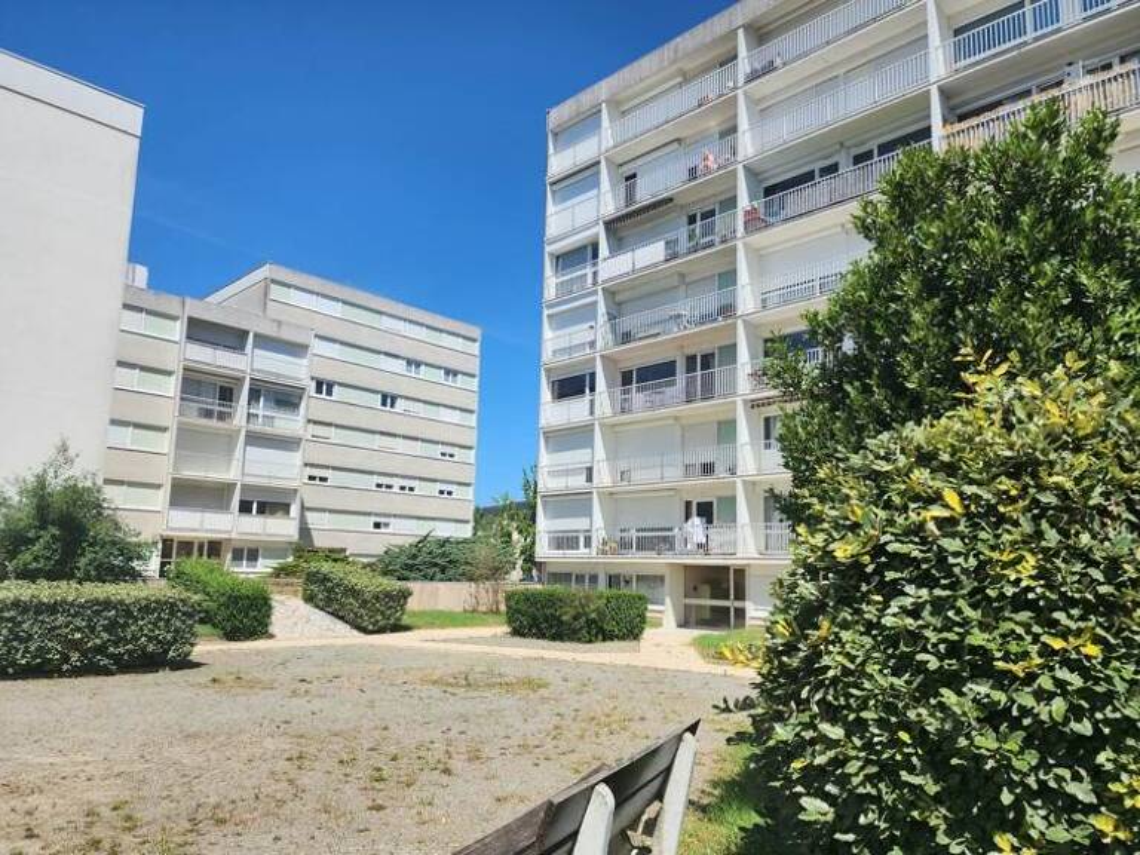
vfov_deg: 58.9
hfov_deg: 73.9
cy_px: 428
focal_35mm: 23
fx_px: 757
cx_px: 570
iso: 12
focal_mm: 6.4
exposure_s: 1/1429
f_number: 1.8
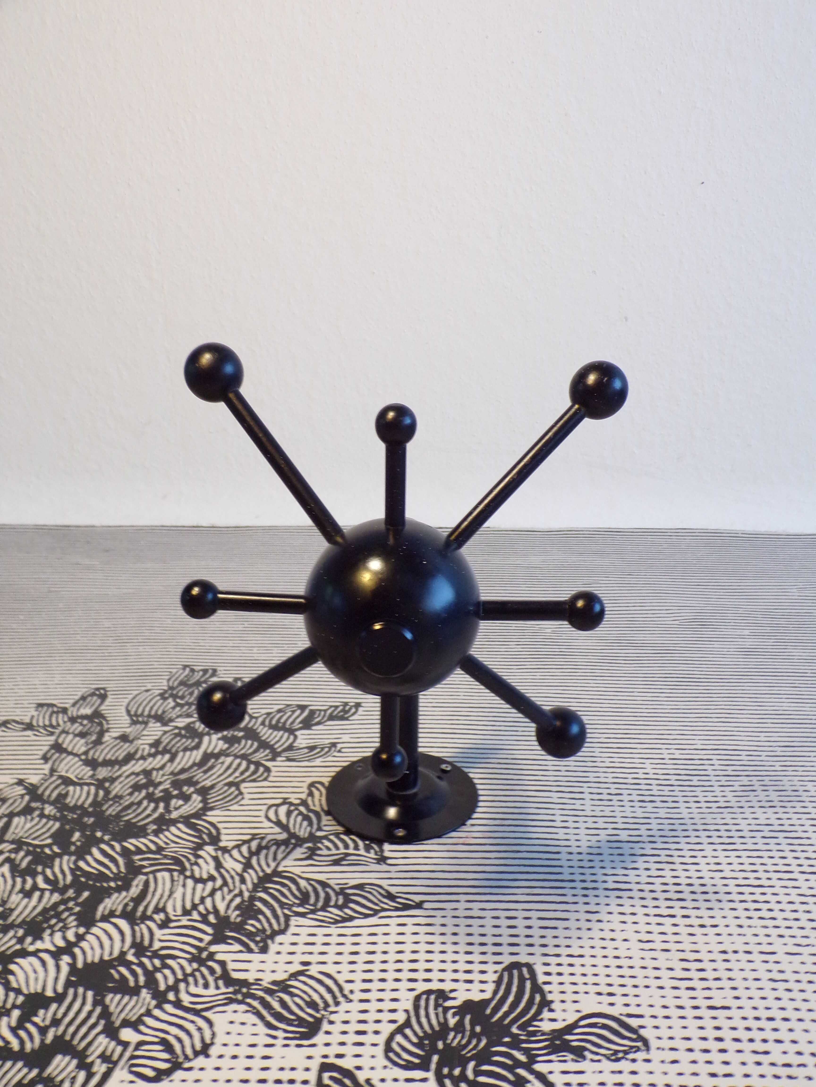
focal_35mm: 32
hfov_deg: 44.2
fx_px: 1006
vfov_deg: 56.8
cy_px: 544
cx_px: 408
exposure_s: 1/17
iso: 269
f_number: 3.2
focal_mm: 5.8
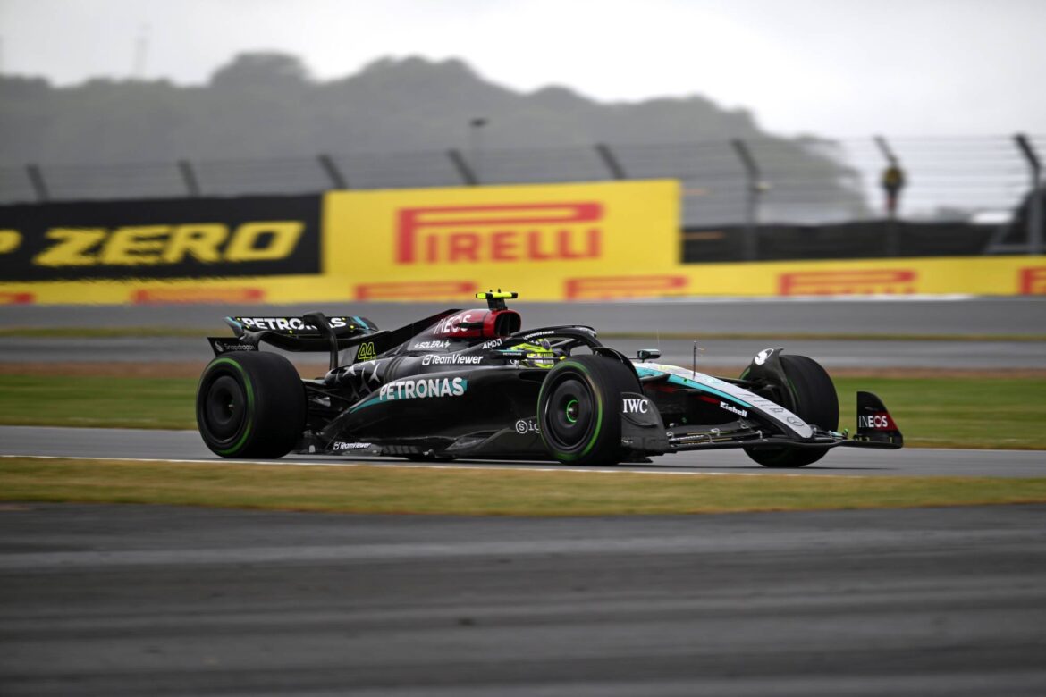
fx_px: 11621
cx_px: 523
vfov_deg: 3.4
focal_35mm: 400
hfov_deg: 5.2
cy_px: 348
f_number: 4.5
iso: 100
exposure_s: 1/400
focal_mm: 400
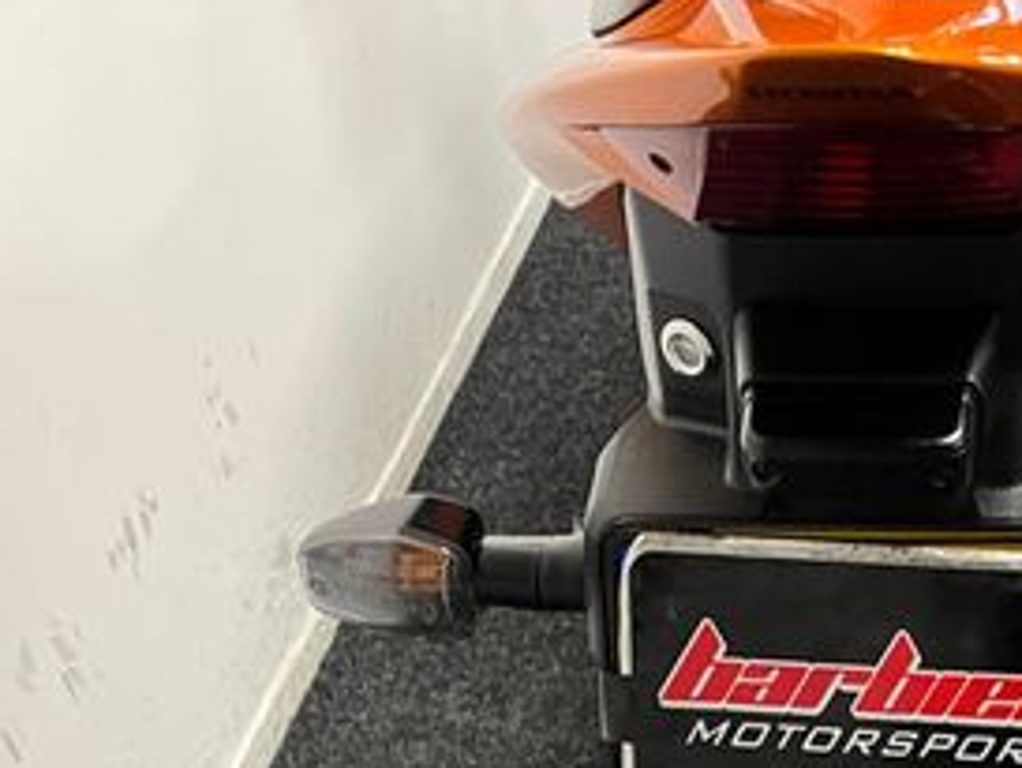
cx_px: 943
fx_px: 1802
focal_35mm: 61
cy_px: 847
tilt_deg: -45.2
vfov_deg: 22.7
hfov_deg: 30.1
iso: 400
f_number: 1.6
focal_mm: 5.1
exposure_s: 1/50
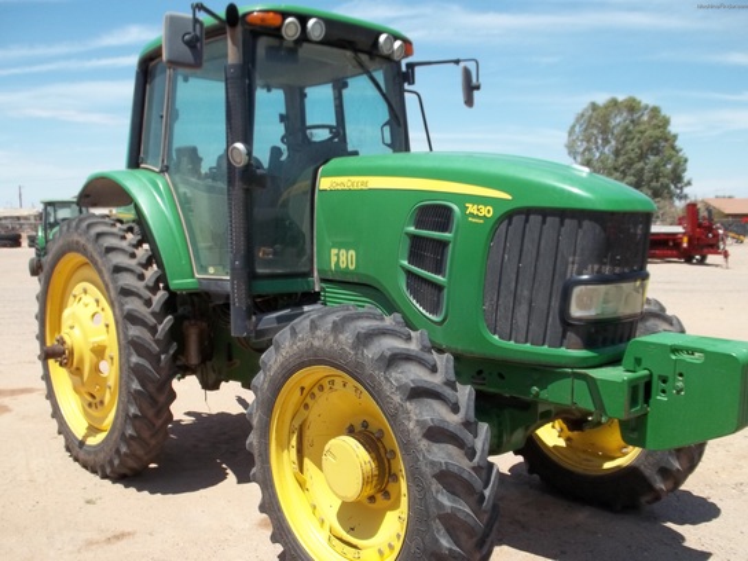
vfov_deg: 42.9
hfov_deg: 55.4
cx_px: 374
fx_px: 713
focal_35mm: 33
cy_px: 280
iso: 64
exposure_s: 1/160
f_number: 8
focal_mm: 5.9
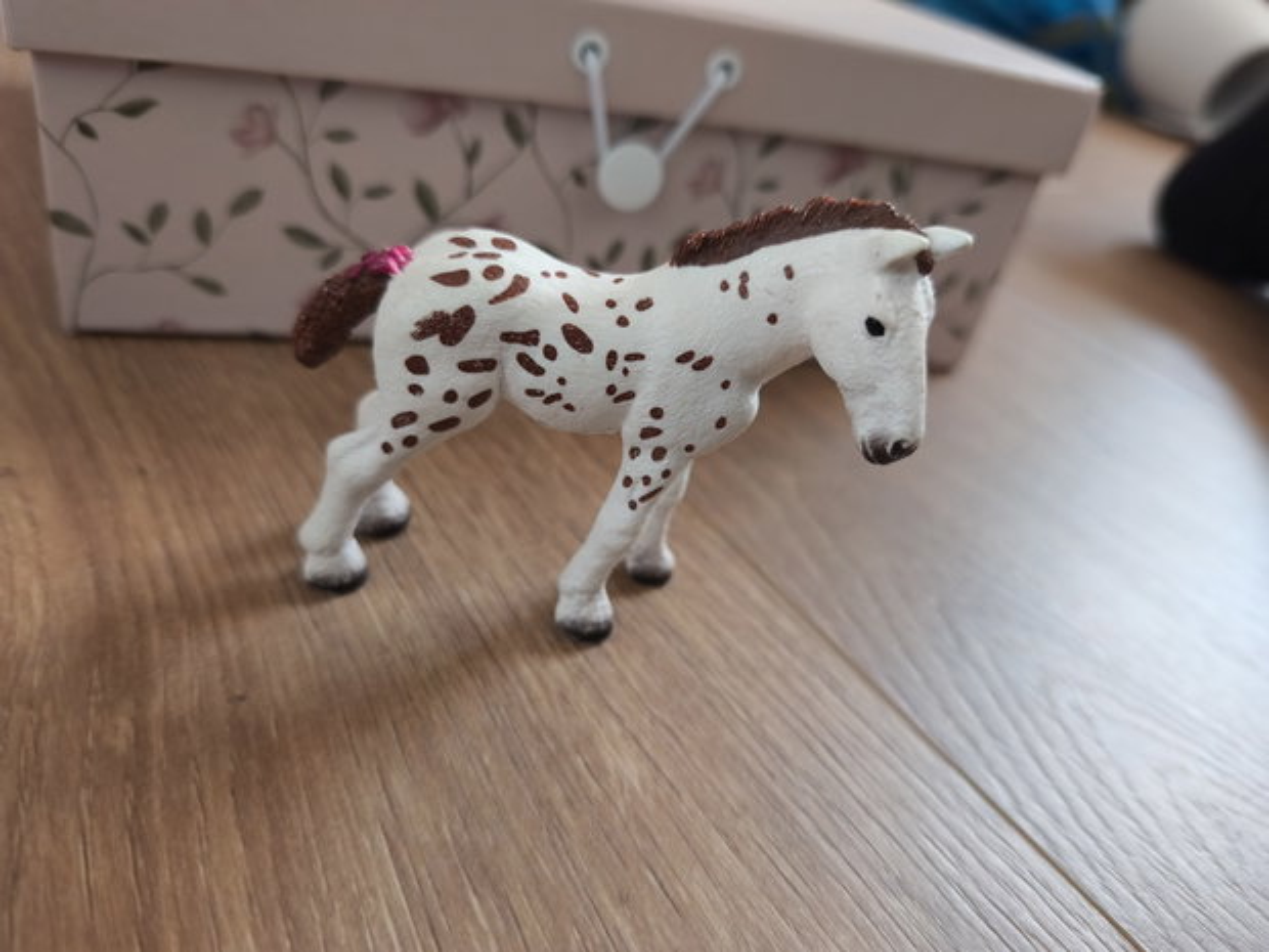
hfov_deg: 73.9
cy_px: 476
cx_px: 634
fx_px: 843
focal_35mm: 23
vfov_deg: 58.9
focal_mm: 6.57
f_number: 1.6
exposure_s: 1/50
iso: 640
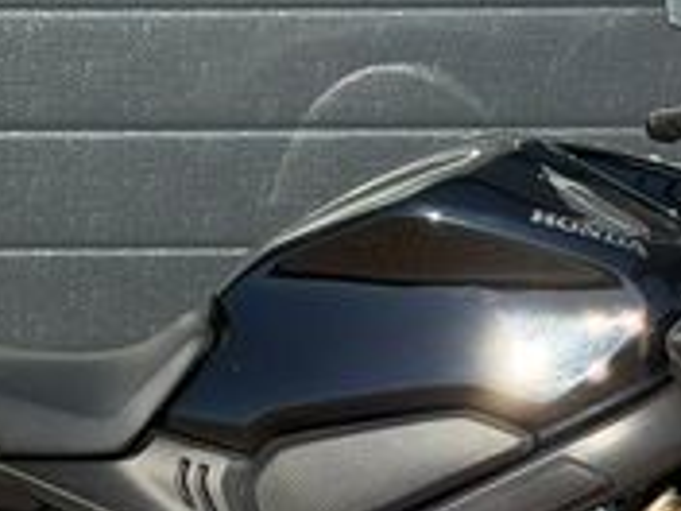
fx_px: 3443
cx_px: 340
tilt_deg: -17.0
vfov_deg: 8.4
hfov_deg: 11.3
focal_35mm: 175
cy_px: 650
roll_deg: +0.0
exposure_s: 1/2762
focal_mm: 6.76
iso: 64
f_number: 1.78
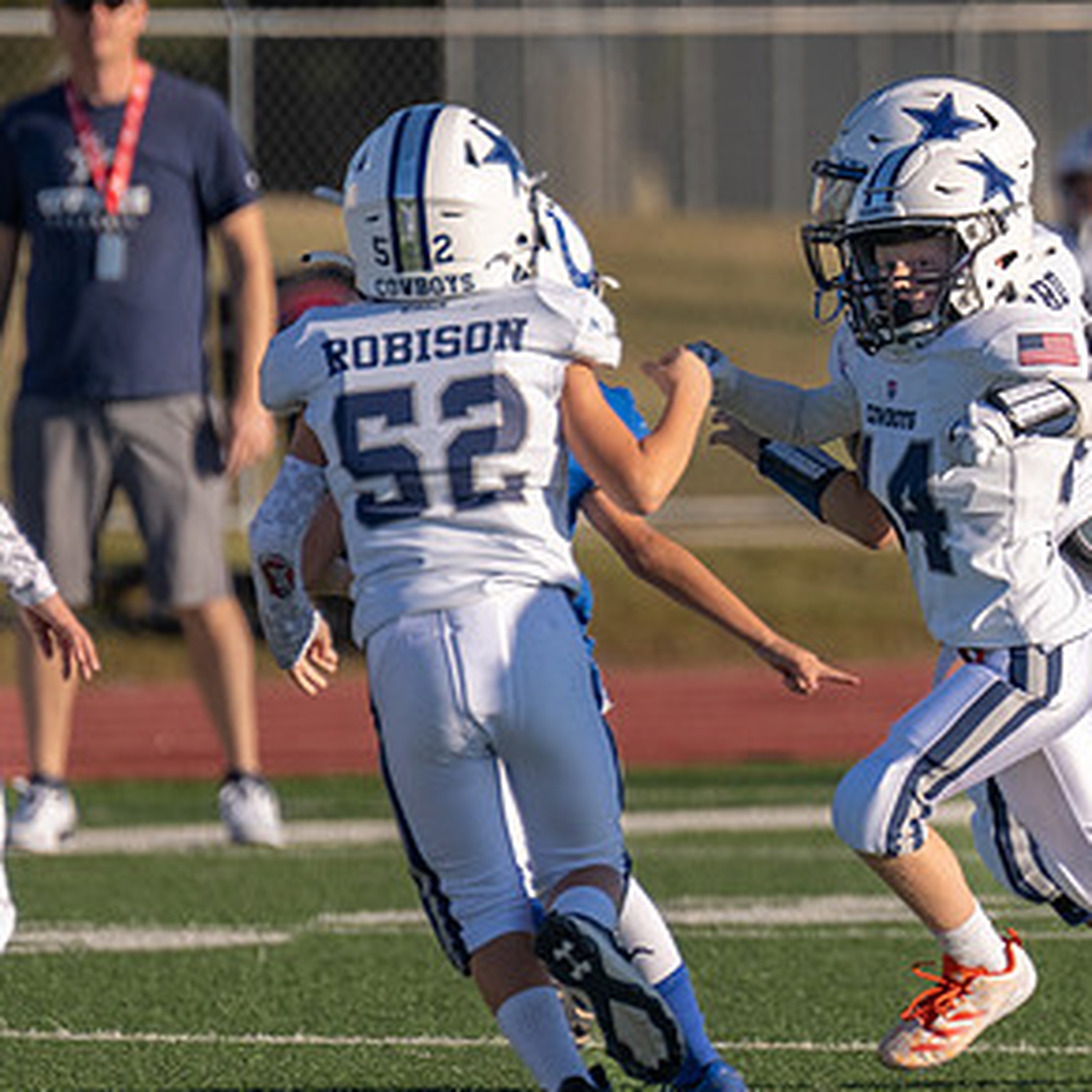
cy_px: 350
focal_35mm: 820
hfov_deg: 2.1
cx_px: 975
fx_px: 29266
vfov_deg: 2.1
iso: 200
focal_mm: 280
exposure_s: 1/2500
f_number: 4
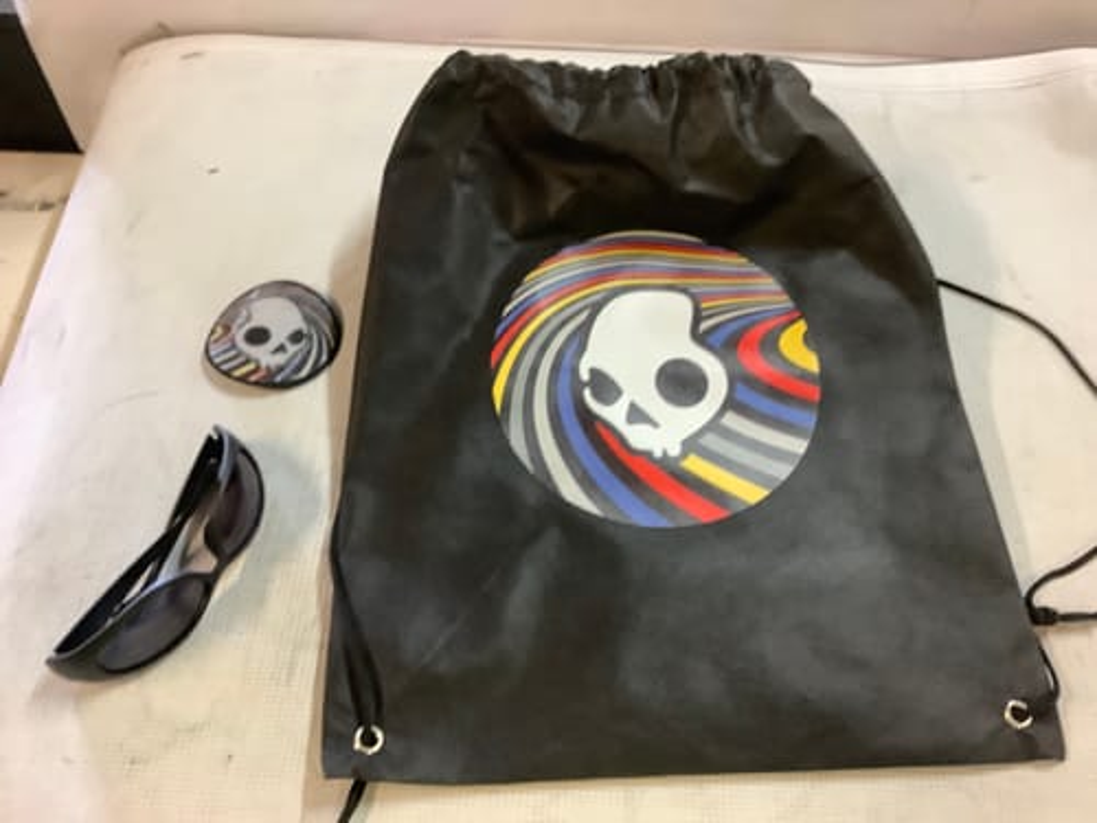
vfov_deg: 45.4
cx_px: 548
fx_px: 982
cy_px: 412
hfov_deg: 58.4
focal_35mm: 31
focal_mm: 3.3
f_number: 2.4
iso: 320
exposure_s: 1/50
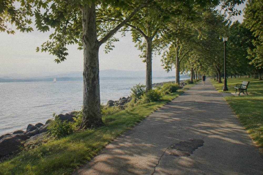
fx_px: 204
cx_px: 132
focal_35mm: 28
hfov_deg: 65.5
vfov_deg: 46.4
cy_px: 88
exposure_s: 1/800
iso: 500
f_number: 6.3
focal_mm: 28
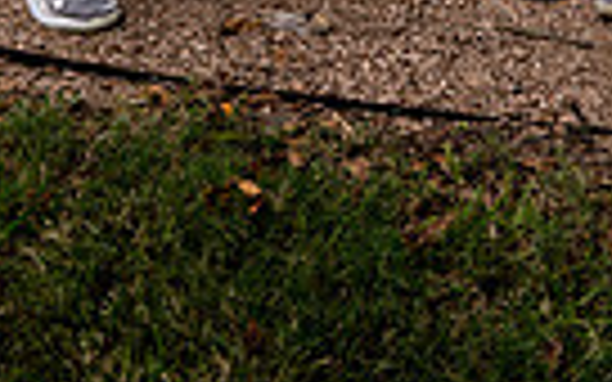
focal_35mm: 81
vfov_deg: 12.7
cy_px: -521
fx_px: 1351
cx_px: 396
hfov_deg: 25.4
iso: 320
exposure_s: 1/250
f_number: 7.1
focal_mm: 24
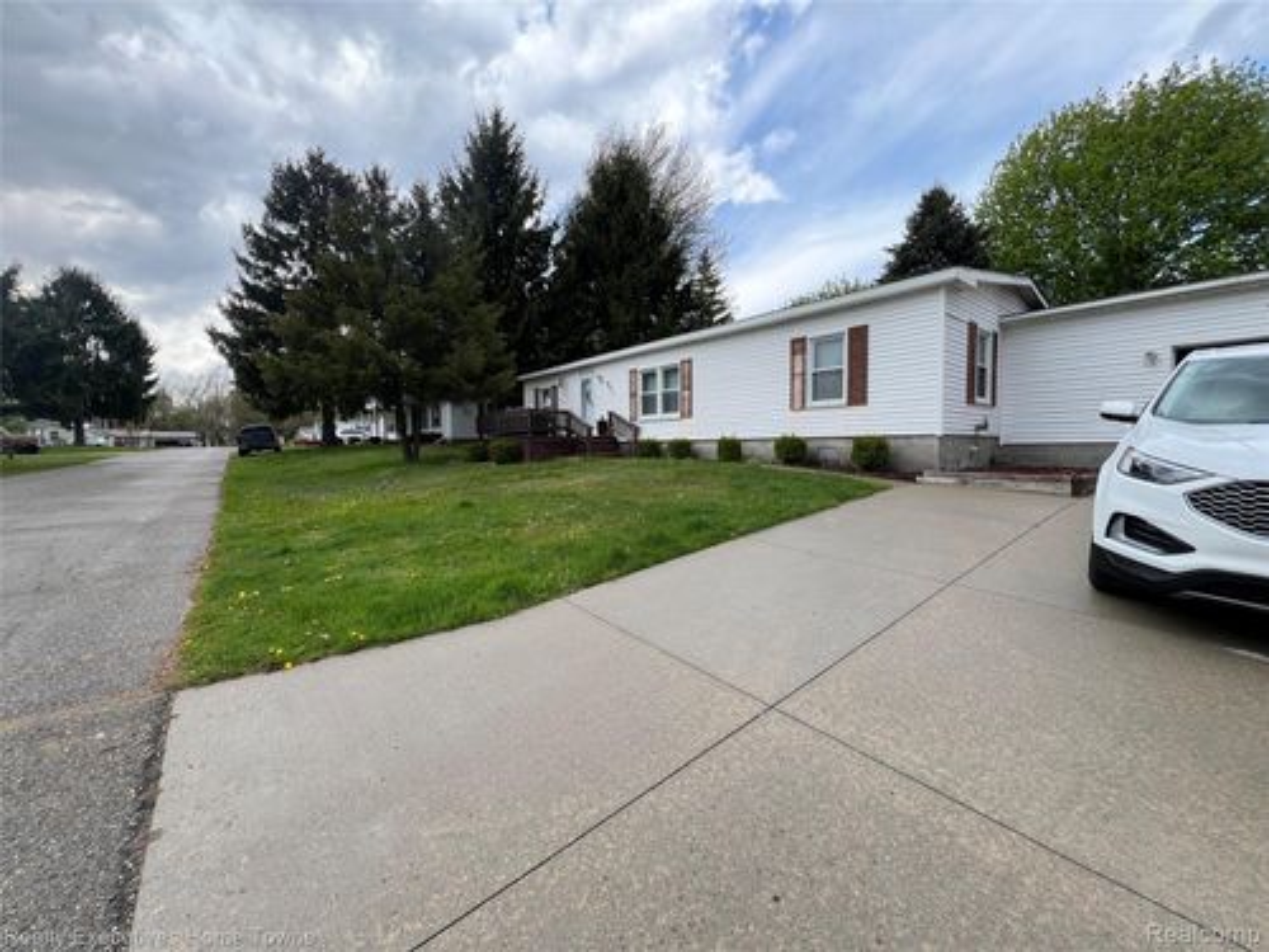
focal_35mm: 13
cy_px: 476
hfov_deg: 106.2
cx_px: 634
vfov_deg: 89.9
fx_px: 477
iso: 32
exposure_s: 1/431
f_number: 1.8
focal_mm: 1.57
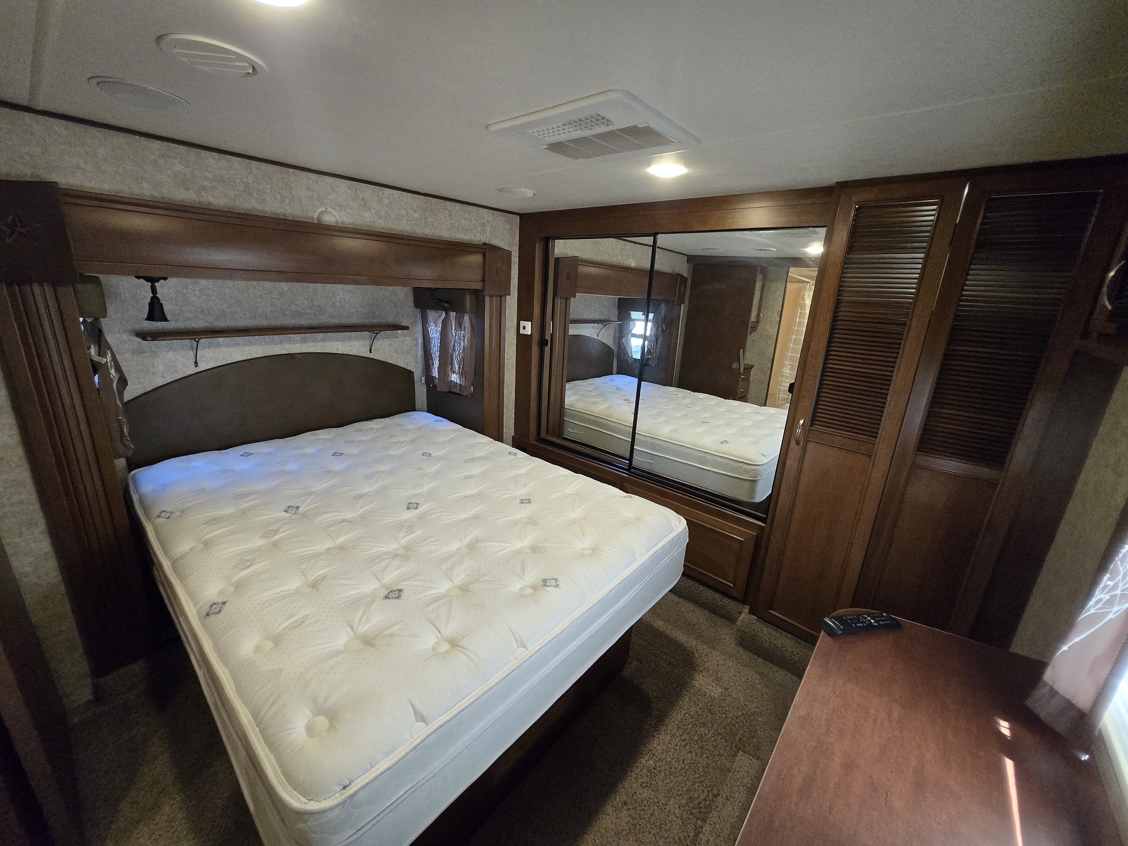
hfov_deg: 106.2
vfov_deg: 89.9
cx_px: 564
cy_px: 423
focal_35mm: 13
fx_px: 424
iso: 400
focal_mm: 1.7
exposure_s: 1/60
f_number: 2.2
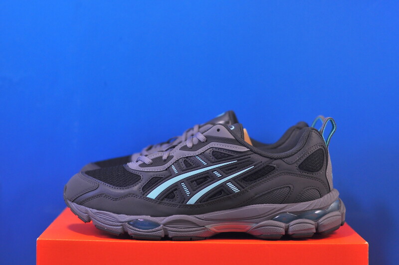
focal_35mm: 75
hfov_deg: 27.0
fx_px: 830
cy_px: 132
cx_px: 200
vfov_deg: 18.1
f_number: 2.5
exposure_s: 1/320
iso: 250
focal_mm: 50
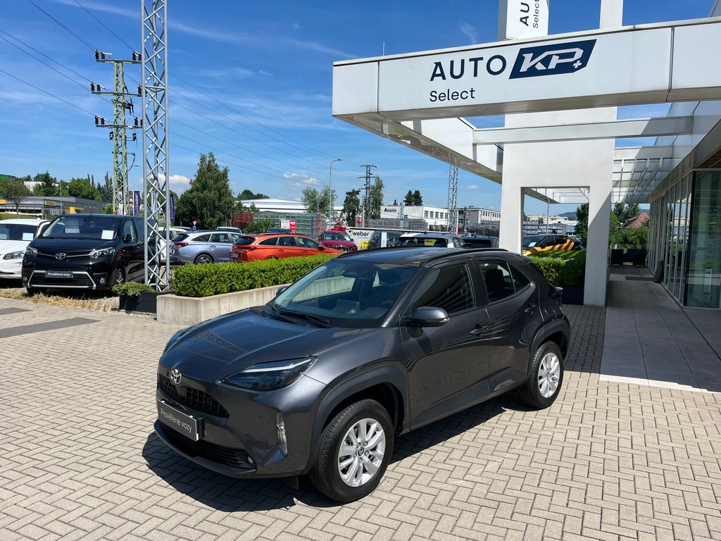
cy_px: 270
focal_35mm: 26
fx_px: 542
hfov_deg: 67.3
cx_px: 360
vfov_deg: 53.1
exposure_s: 1/4149
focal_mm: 5.1
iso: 50
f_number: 1.6
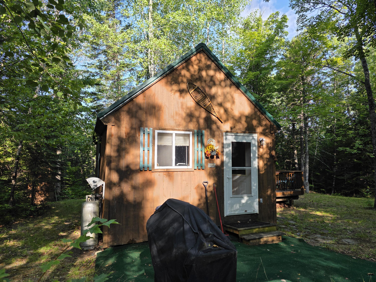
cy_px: 141
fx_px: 250
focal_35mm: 23
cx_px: 188
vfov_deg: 58.9
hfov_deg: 73.9
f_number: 1.7
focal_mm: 6.3
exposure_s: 1/359
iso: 25
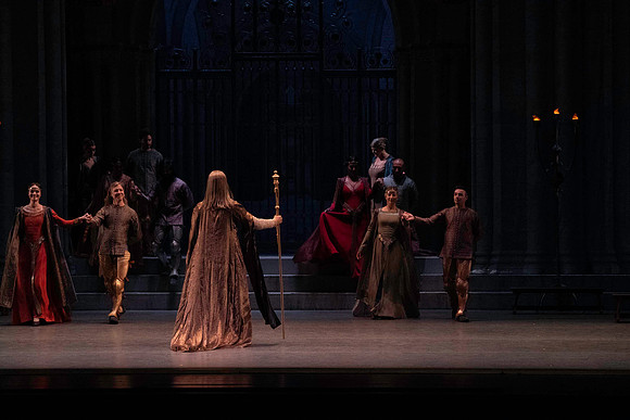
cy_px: 210
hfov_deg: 15.3
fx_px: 2345
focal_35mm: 134
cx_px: 315
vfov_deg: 10.2
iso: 12800
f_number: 7.1
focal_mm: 134
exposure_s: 1/400
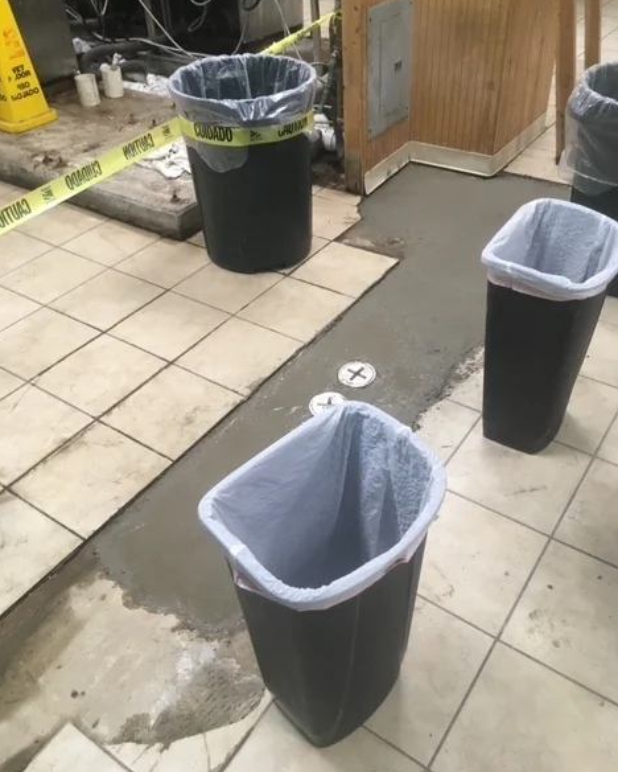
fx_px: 708
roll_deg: +1.8
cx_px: 313
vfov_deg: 57.1
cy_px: 353
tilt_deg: -37.6
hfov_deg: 47.2
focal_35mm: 31
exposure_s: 1/30
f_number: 2.2
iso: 80
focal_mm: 4.15
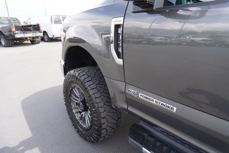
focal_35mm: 24
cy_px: 76
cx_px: 114
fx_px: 153
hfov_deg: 73.7
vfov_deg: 53.2
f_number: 5
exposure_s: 1/100
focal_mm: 16
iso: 100
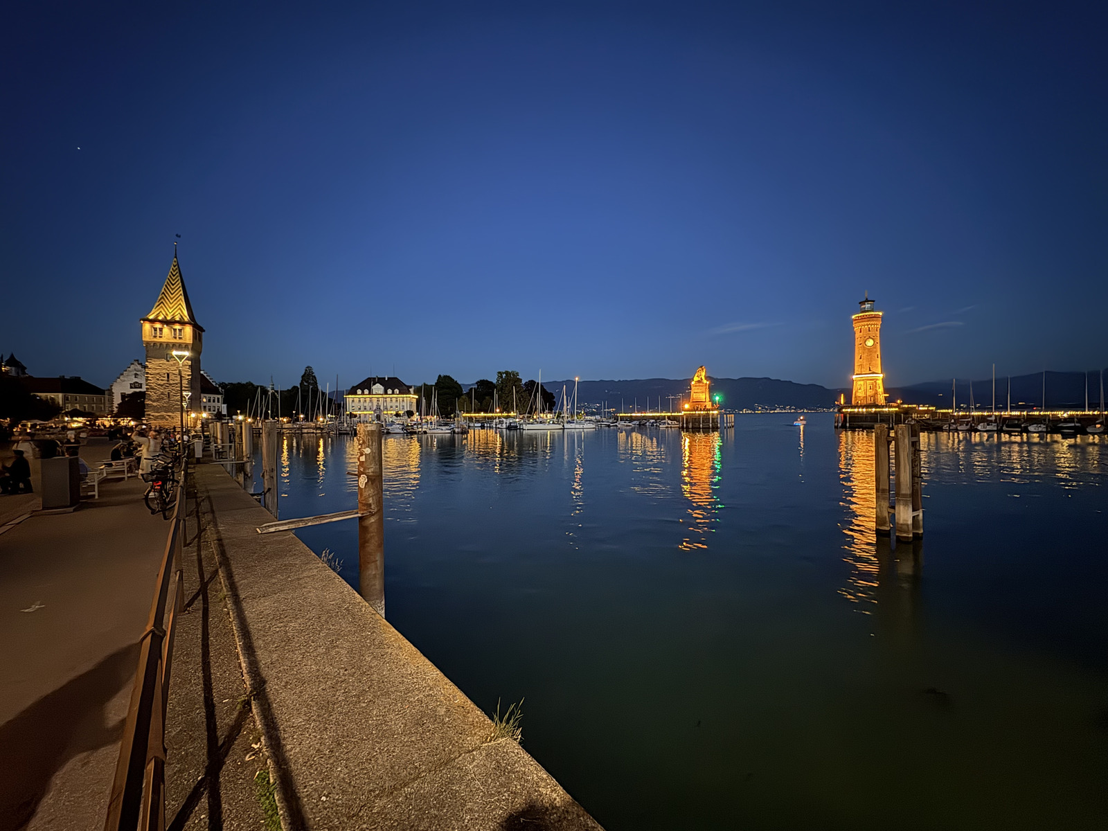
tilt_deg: +0.5
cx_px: 554
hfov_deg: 102.1
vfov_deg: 85.7
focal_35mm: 14
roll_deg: +0.9
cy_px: 416
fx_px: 448
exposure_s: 1/8
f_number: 2.2
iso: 1600
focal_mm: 2.22
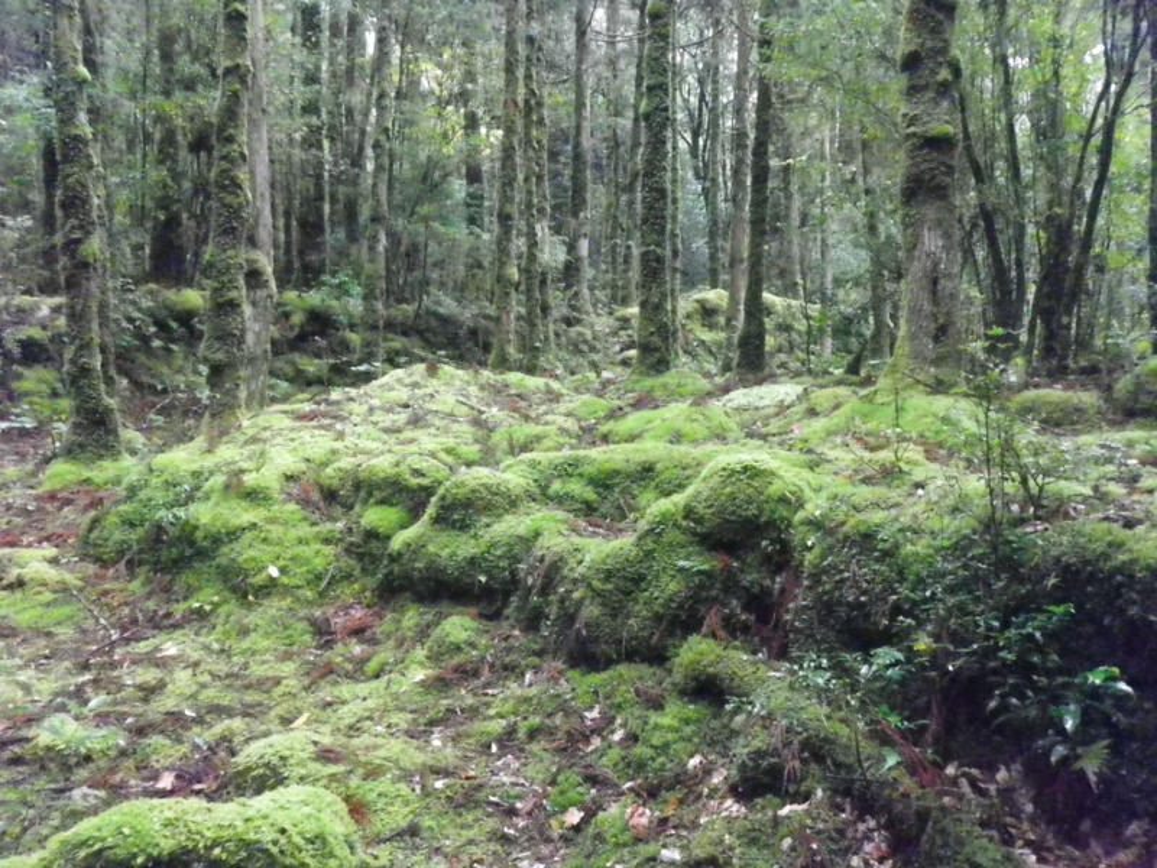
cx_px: 578
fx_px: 1170
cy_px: 434
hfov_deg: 52.6
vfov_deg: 40.7
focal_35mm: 35
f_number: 3.8
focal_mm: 6.2
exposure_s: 1/15
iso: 800
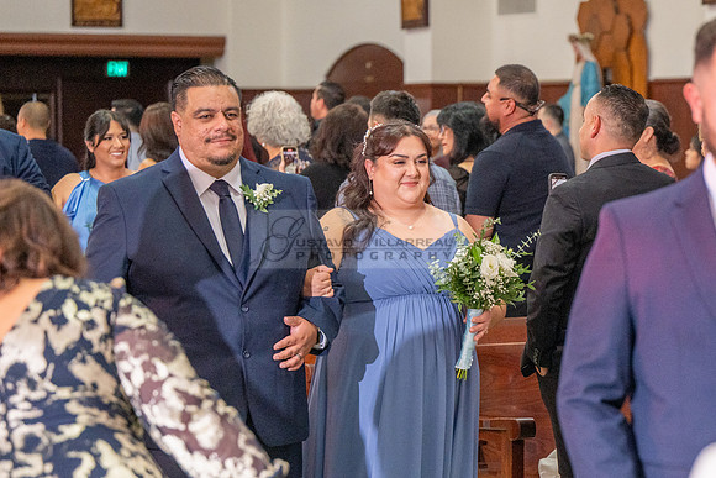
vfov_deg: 11.5
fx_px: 2360
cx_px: 607
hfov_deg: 17.1
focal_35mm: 119
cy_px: 318
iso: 1000
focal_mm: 70
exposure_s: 1/200
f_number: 3.2
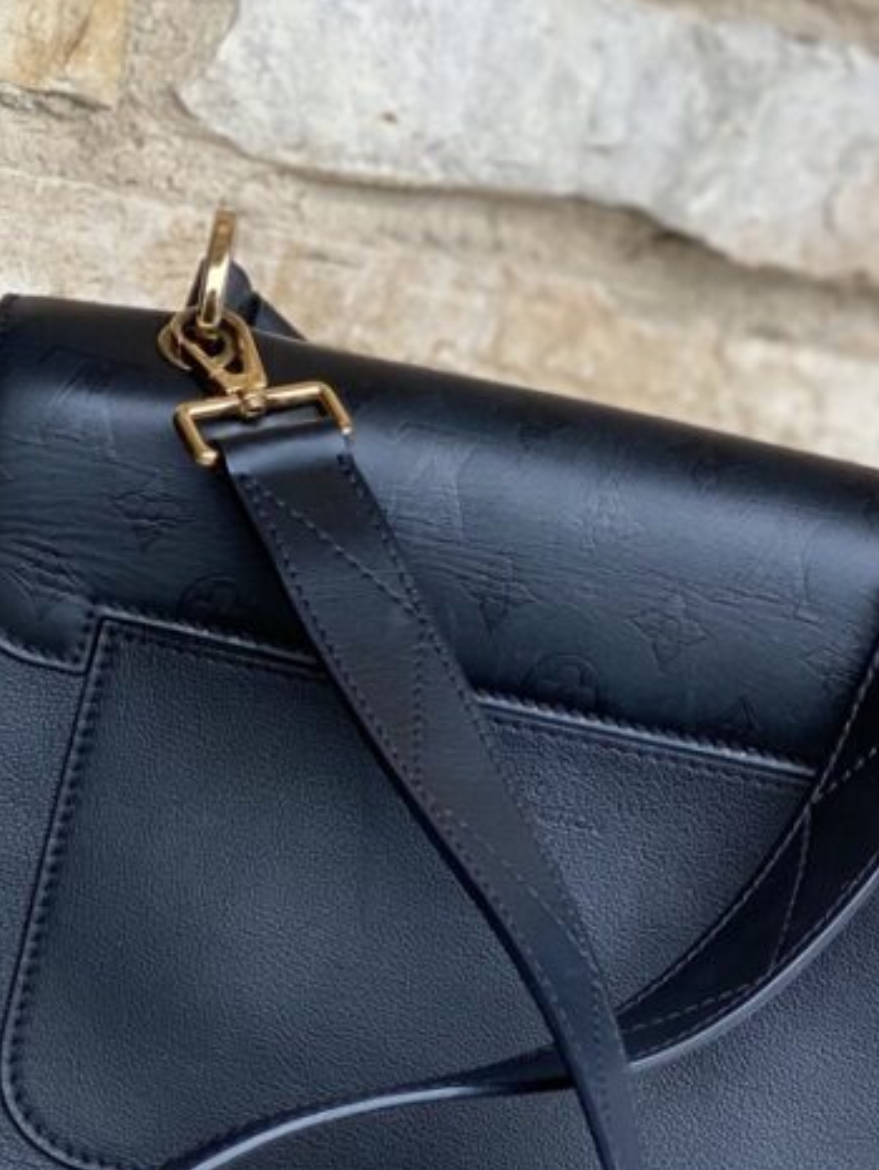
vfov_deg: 18.7
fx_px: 3518
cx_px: 512
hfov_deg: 14.2
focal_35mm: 104
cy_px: 970
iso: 40
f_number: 2
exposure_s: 1/122
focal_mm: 6
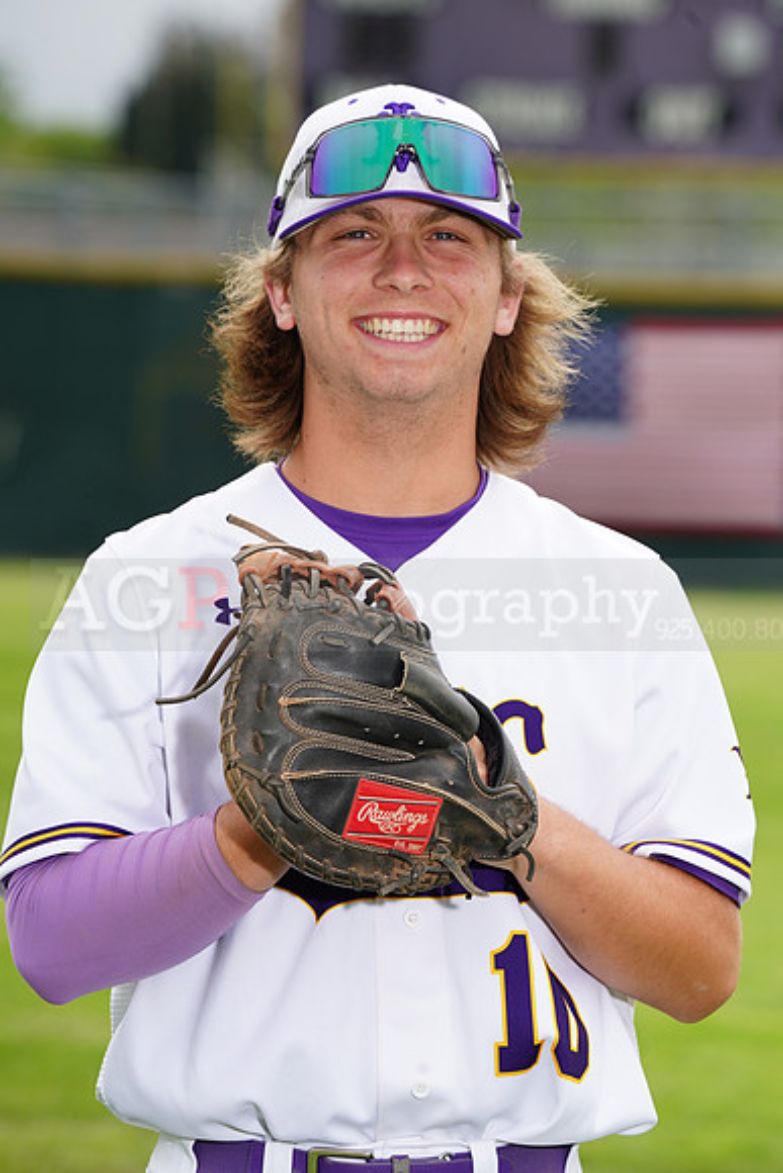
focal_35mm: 271
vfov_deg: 7.6
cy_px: 586
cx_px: 392
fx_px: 8835
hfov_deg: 5.1
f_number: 9
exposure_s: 1/250
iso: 250
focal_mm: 271
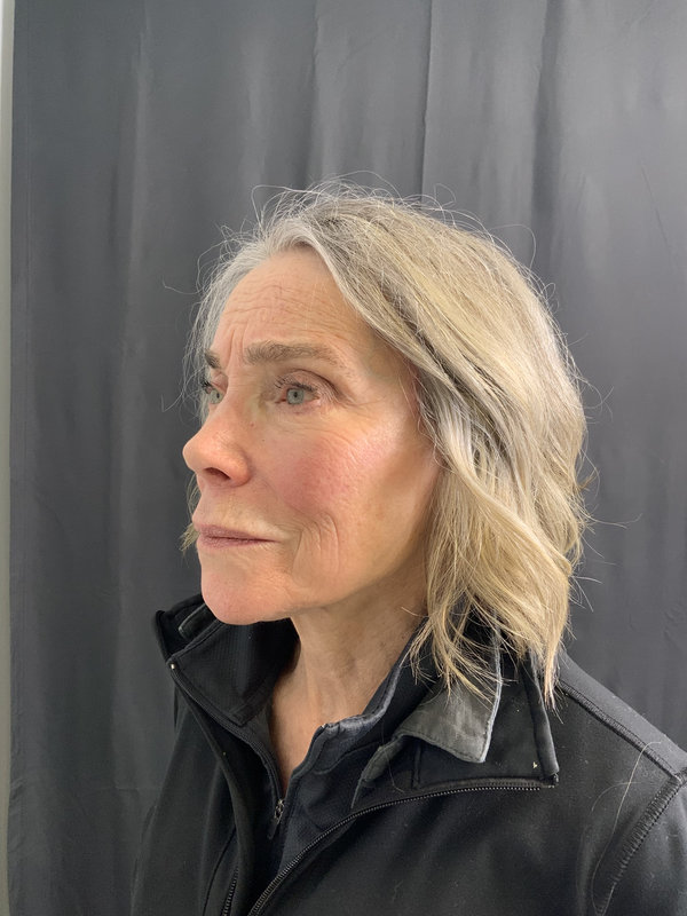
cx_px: 344
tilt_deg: -5.1
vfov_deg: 61.7
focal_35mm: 29
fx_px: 767
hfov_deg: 48.2
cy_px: 458
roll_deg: -2.4
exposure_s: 1/60
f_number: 1.8
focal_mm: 3
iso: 64
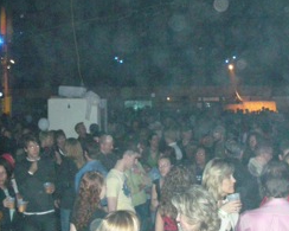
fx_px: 479
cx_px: 117
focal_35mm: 56
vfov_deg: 27.1
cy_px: 109
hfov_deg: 33.5
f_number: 2.8
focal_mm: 5.8
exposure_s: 1/60
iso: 800
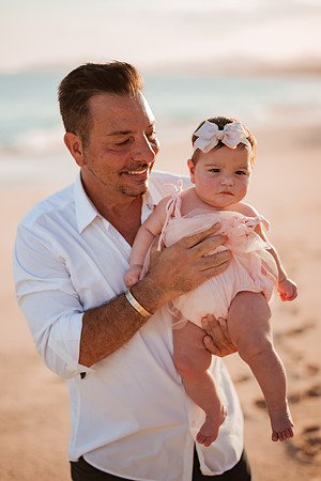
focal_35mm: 58
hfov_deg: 23.4
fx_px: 776
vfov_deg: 34.5
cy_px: 240
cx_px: 160
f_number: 1.4
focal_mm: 58
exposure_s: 1/4000
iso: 100
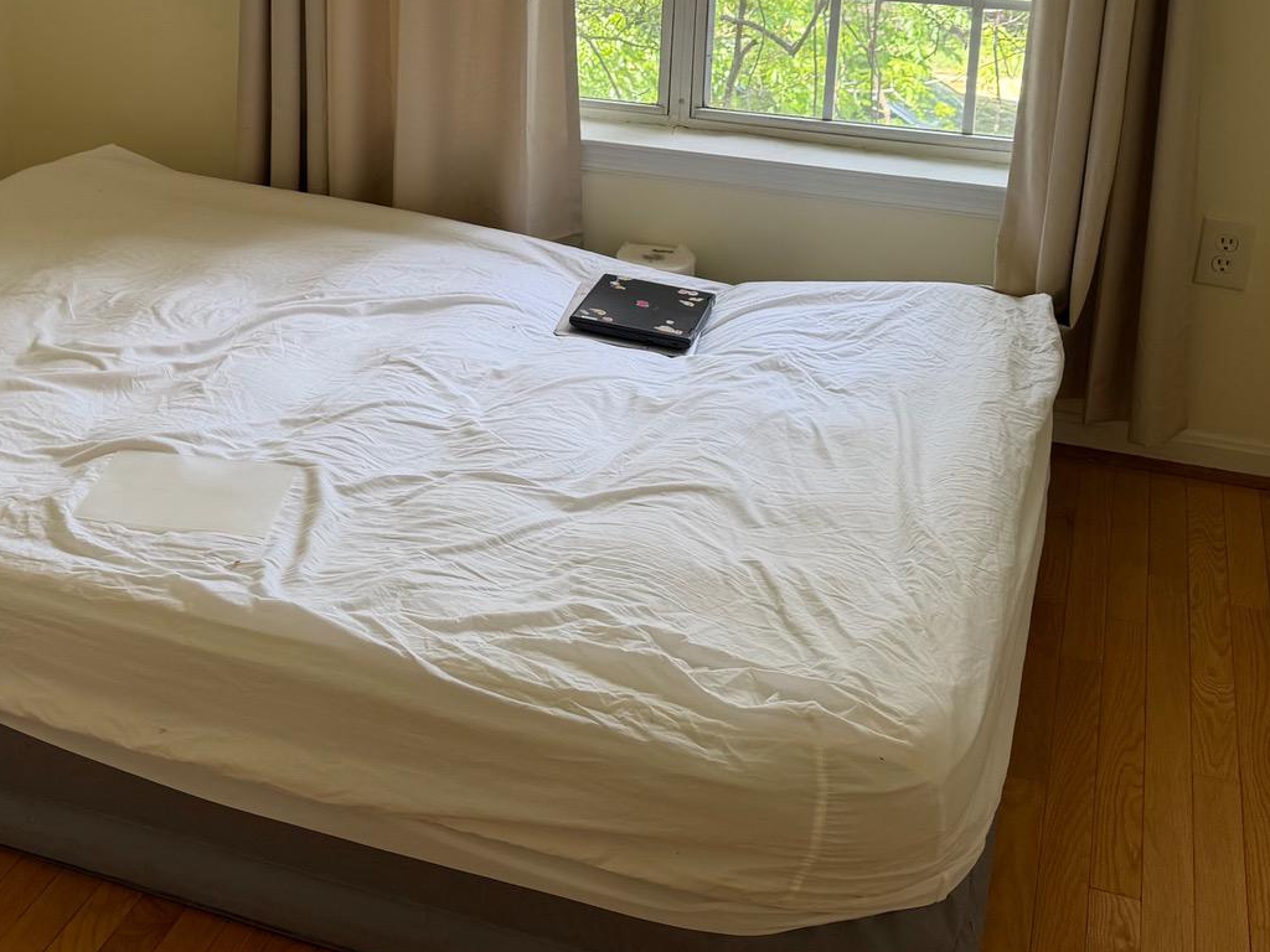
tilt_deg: -14.5
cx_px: 272
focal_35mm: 48
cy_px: 90
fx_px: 1761
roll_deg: +1.3
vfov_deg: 29.0
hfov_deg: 38.3
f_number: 1.78
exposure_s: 1/121
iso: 80
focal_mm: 6.76
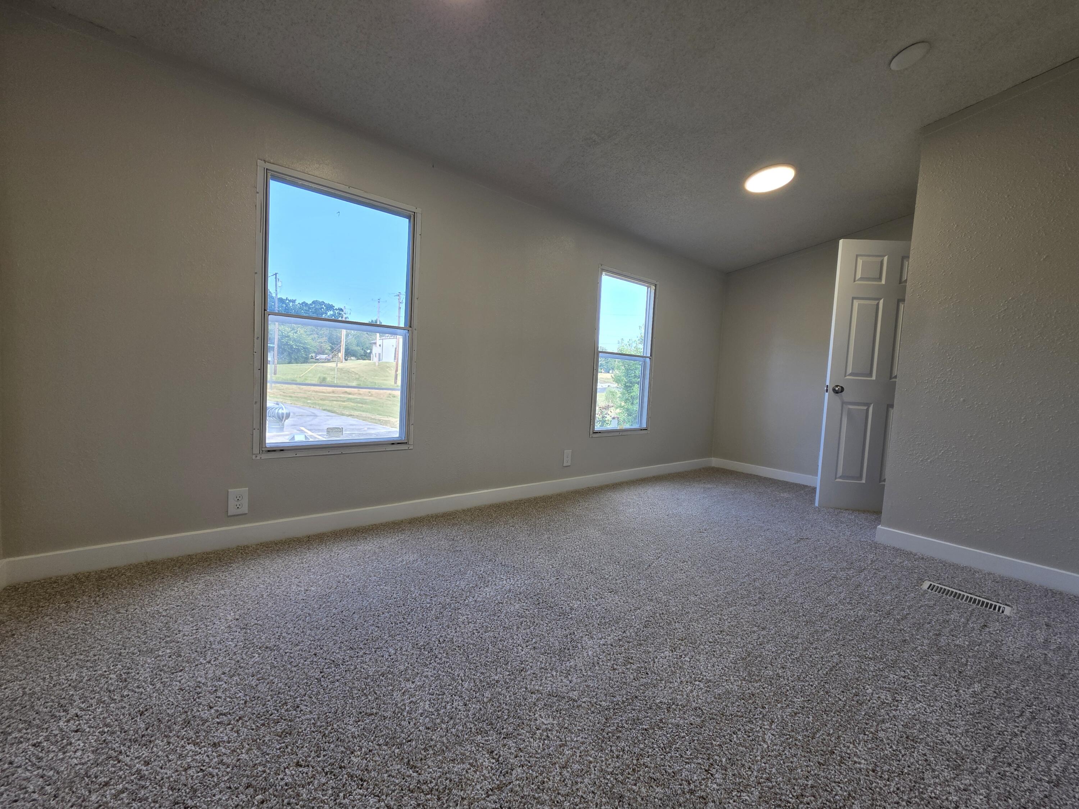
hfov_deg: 106.2
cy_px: 404
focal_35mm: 13
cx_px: 540
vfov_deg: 89.9
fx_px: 405
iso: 40
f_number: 1.9
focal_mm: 2.2
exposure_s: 1/120
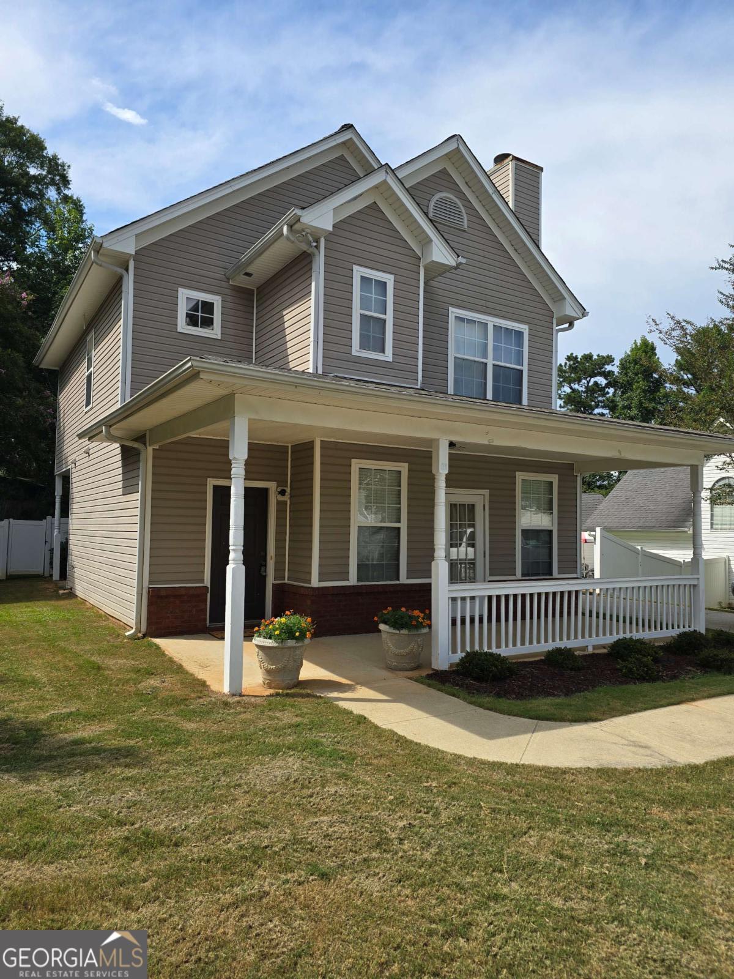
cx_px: 367
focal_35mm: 23
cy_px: 490
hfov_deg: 58.9
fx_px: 650
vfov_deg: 73.9
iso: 12
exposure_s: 1/703
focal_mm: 6.3
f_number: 1.7
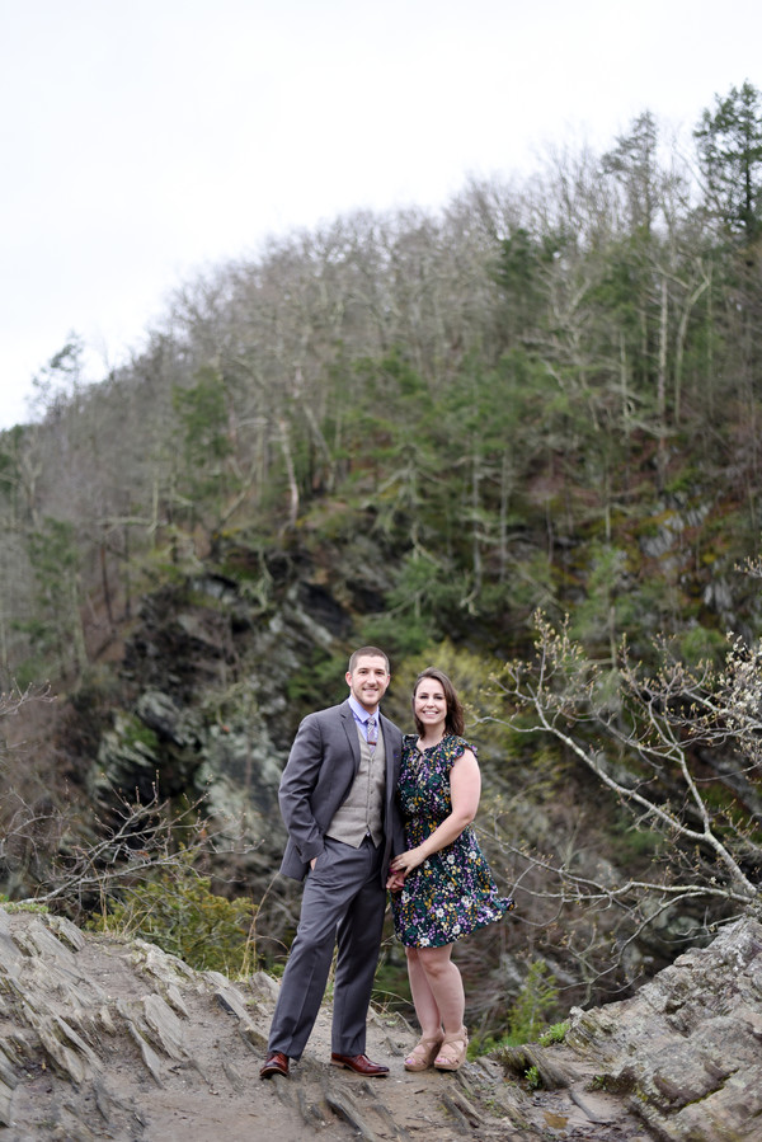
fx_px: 1586
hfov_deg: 27.0
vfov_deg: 39.6
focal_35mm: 50
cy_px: 571
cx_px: 381
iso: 640
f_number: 1.8
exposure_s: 1/3200
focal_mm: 50
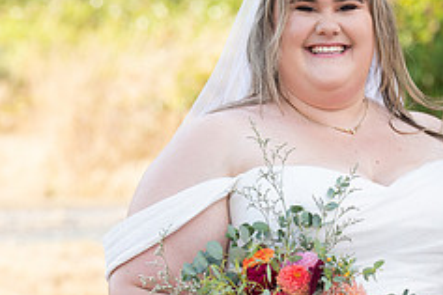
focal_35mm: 319
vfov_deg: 4.3
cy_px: 253
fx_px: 3925
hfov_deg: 6.4
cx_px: 564
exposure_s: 1/400
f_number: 5
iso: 250
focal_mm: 113
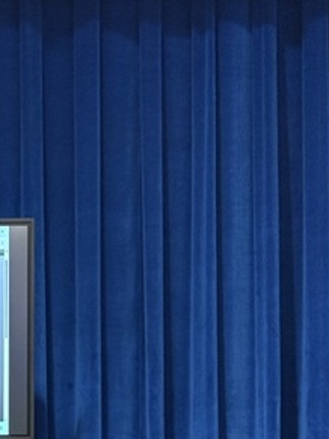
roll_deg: +0.1
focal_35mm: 183
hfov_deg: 8.0
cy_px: 507
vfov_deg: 10.6
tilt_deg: +3.4
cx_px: -97
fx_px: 2321
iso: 160
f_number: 1.6
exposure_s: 1/40
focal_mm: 5.96
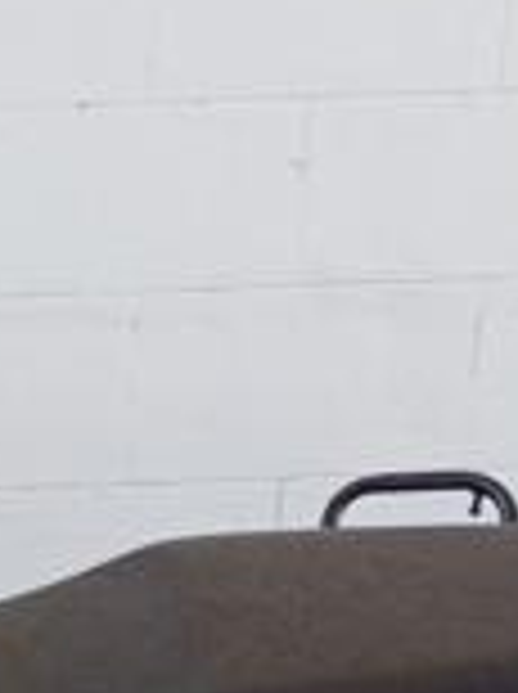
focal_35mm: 104
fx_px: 2081
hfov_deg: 13.1
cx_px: -360
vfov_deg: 18.5
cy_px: 657
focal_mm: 4.65
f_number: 1.8
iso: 50
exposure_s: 1/124
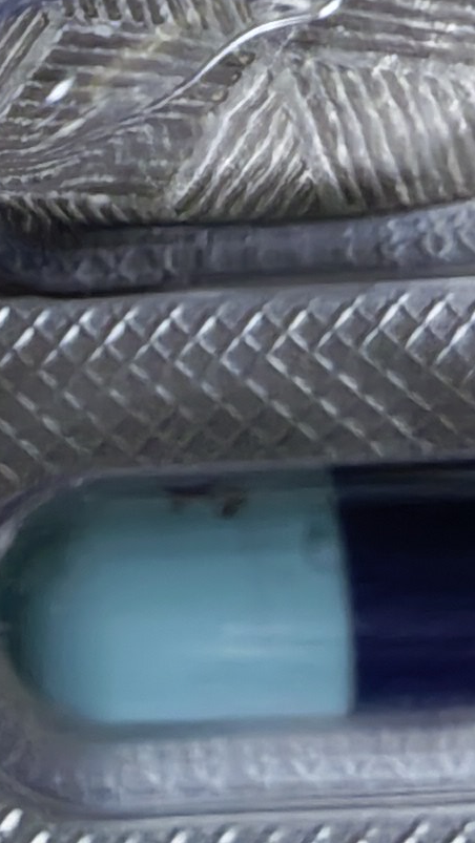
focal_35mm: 150
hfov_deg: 7.9
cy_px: -550
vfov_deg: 13.2
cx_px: -297
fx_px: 3357
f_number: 1.9
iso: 400
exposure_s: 1/100
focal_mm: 5.52
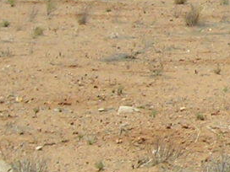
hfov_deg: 6.6
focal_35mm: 286
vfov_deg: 5.2
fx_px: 1900
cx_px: 551
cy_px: -46
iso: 50
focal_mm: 6.3
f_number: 6.4
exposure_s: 1/254
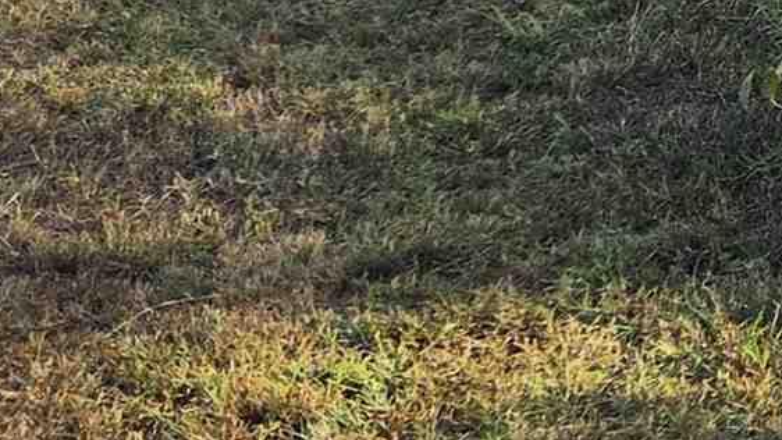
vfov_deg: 8.0
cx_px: 2038
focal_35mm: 137
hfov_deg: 11.8
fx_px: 2840
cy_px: -737
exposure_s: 1/2715
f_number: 1.8
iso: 80
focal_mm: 5.4
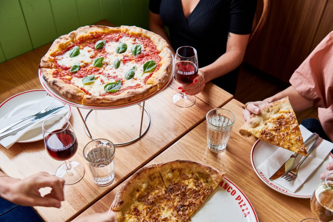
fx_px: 370
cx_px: 166
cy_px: 111
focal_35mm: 40
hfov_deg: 48.5
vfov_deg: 33.4
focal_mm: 40
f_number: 6.3
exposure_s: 1/160
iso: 640
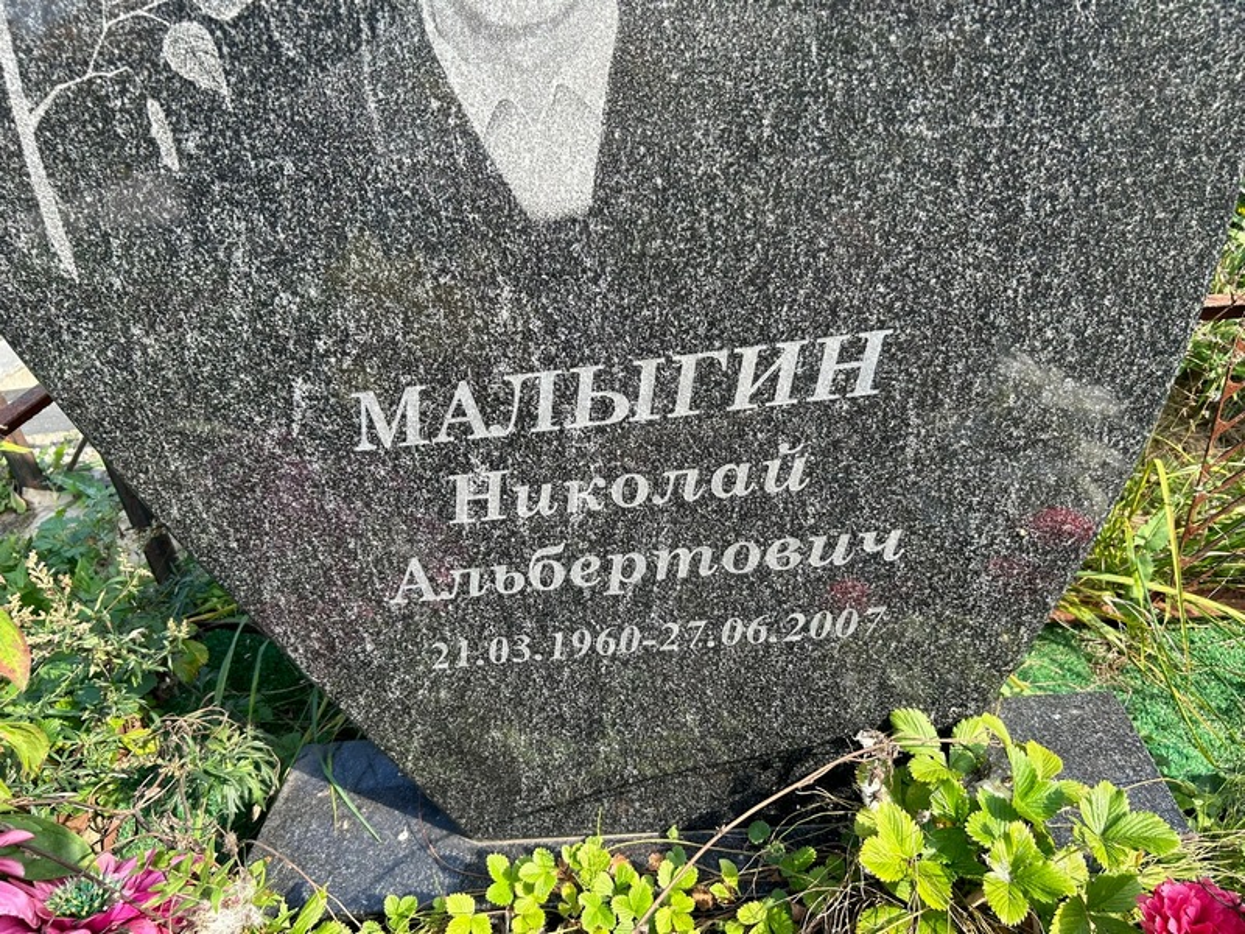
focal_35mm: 26
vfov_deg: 53.1
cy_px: 467
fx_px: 935
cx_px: 622
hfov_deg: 67.3
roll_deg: +7.4
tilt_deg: -27.8
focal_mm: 5.7
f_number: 1.5
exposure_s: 1/924
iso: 50
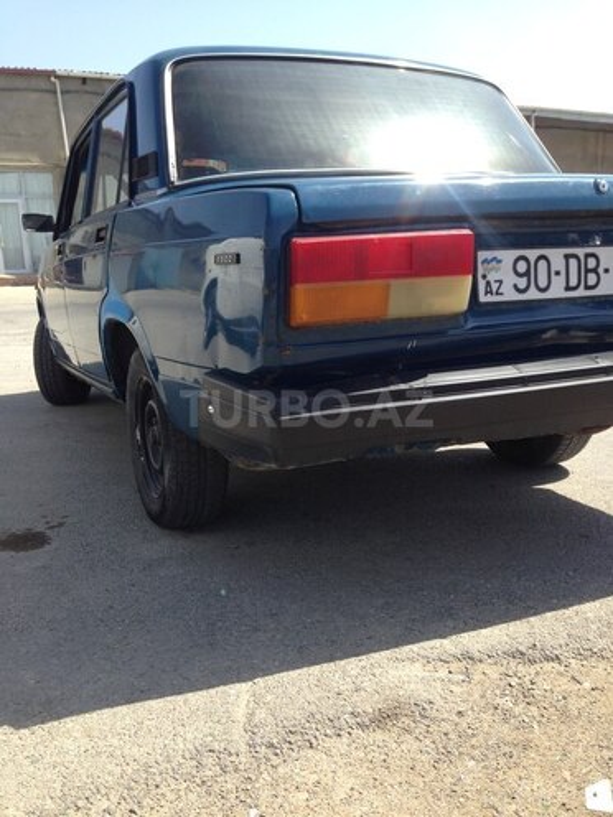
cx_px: 306
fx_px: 779
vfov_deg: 55.4
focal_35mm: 33
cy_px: 408
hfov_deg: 42.9
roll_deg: +0.3
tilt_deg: -8.6
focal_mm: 4.12
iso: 50
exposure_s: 1/874
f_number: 2.4
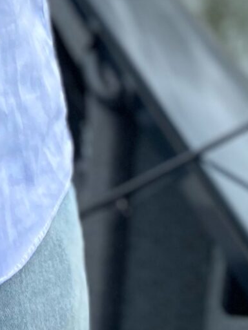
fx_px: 1242
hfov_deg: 10.8
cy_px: -326
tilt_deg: -8.9
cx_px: -171
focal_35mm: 130
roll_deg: -1.1
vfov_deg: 13.2
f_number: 1.8
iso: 32
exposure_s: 1/1147
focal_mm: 4.25
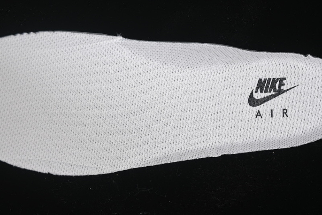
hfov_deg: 27.0
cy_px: 108
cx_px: 161
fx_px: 671
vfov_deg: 18.2
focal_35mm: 75
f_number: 6.3
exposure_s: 1/60
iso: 160
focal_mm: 50
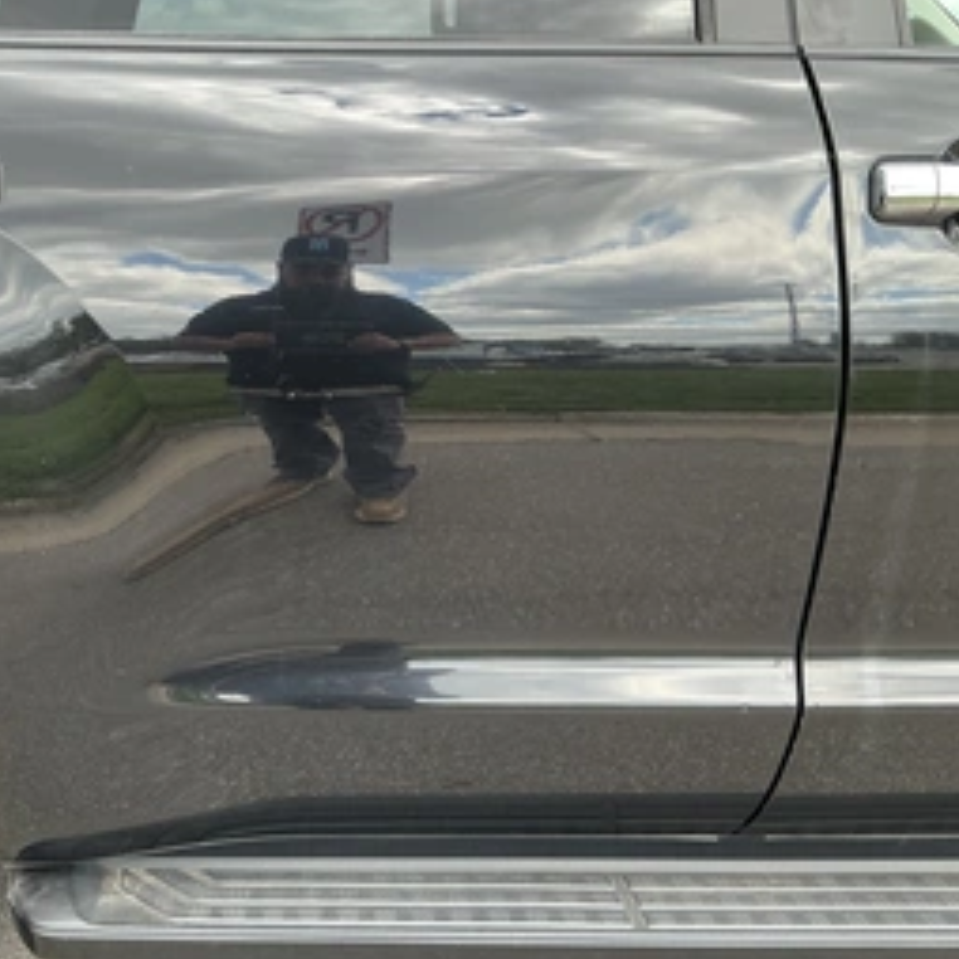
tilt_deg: -11.1
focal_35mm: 39
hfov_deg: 41.8
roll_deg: -0.5
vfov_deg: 42.8
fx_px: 1222
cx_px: 268
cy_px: 430
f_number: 1.8
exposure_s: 1/122
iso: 25
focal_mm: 3
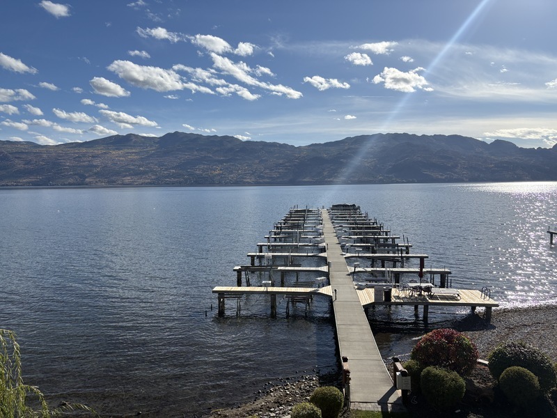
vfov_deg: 53.1
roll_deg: +0.8
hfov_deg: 67.3
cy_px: 209
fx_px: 418
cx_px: 278
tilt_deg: -3.9
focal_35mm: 26
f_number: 1.6
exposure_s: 1/7813
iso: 50
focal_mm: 5.96
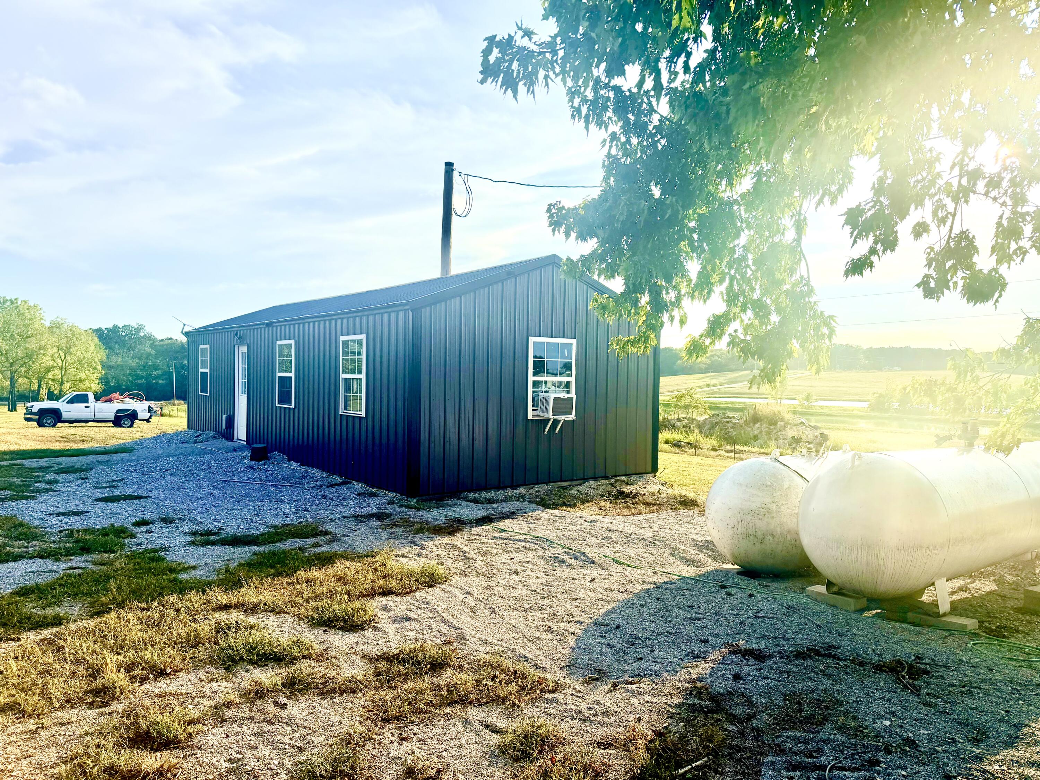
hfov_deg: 71.6
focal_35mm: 24
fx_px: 721
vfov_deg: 56.8
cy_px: 390
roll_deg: -1.1
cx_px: 520
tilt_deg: -1.9
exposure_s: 1/6711
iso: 80
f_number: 1.78
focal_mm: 6.76
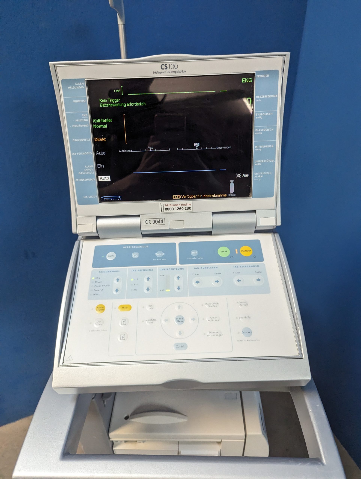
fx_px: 333
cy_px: 240
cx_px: 180
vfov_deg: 71.5
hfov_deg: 56.9
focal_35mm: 24
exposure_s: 1/407
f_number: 1.85
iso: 1010
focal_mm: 6.81
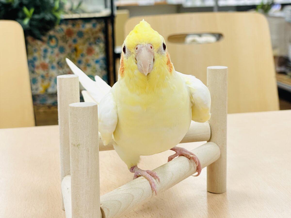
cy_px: 109
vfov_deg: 28.0
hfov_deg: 36.8
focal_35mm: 52
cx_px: 146
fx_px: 437
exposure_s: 1/100
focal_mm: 6
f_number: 2
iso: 64
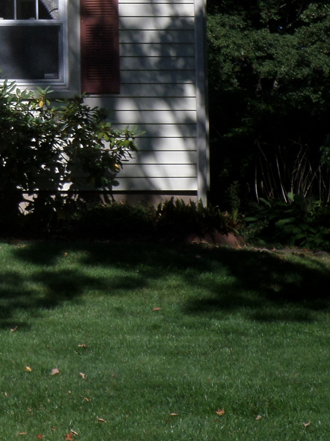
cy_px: 48
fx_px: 1564
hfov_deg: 11.3
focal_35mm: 123
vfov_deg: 15.8
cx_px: -254
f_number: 3.2
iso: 80
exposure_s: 1/1500
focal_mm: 7.8
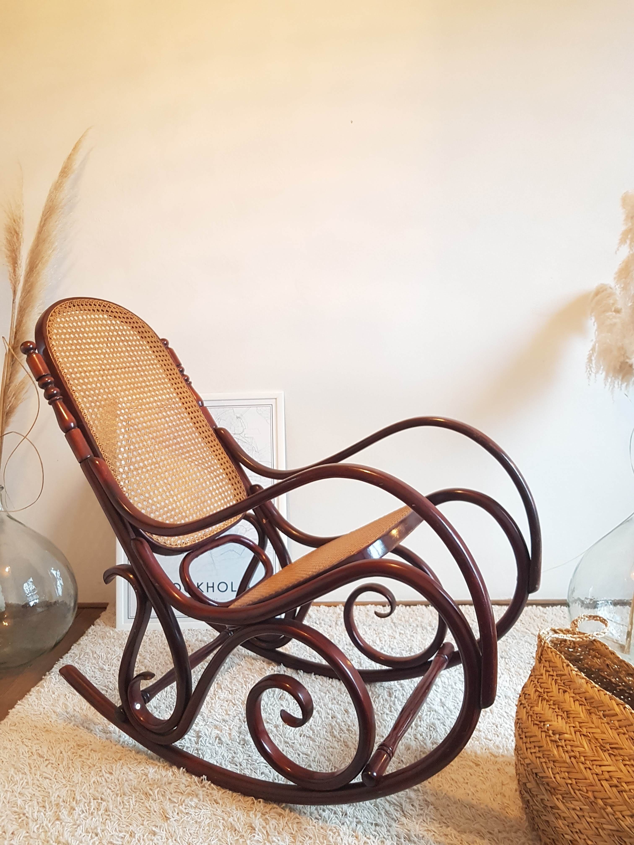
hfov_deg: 53.1
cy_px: 422
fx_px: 635
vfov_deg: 67.3
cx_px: 317
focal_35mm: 26
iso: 160
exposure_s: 1/25
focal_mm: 4.2
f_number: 1.7
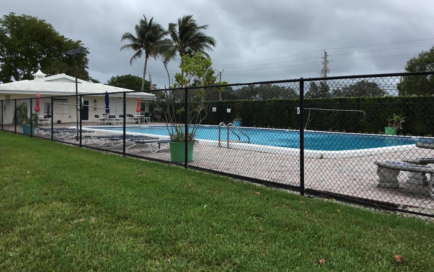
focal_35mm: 33
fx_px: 390
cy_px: 118
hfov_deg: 58.1
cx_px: 217
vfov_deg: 38.3
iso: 25
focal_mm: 3.3
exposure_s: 1/1508
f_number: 2.4
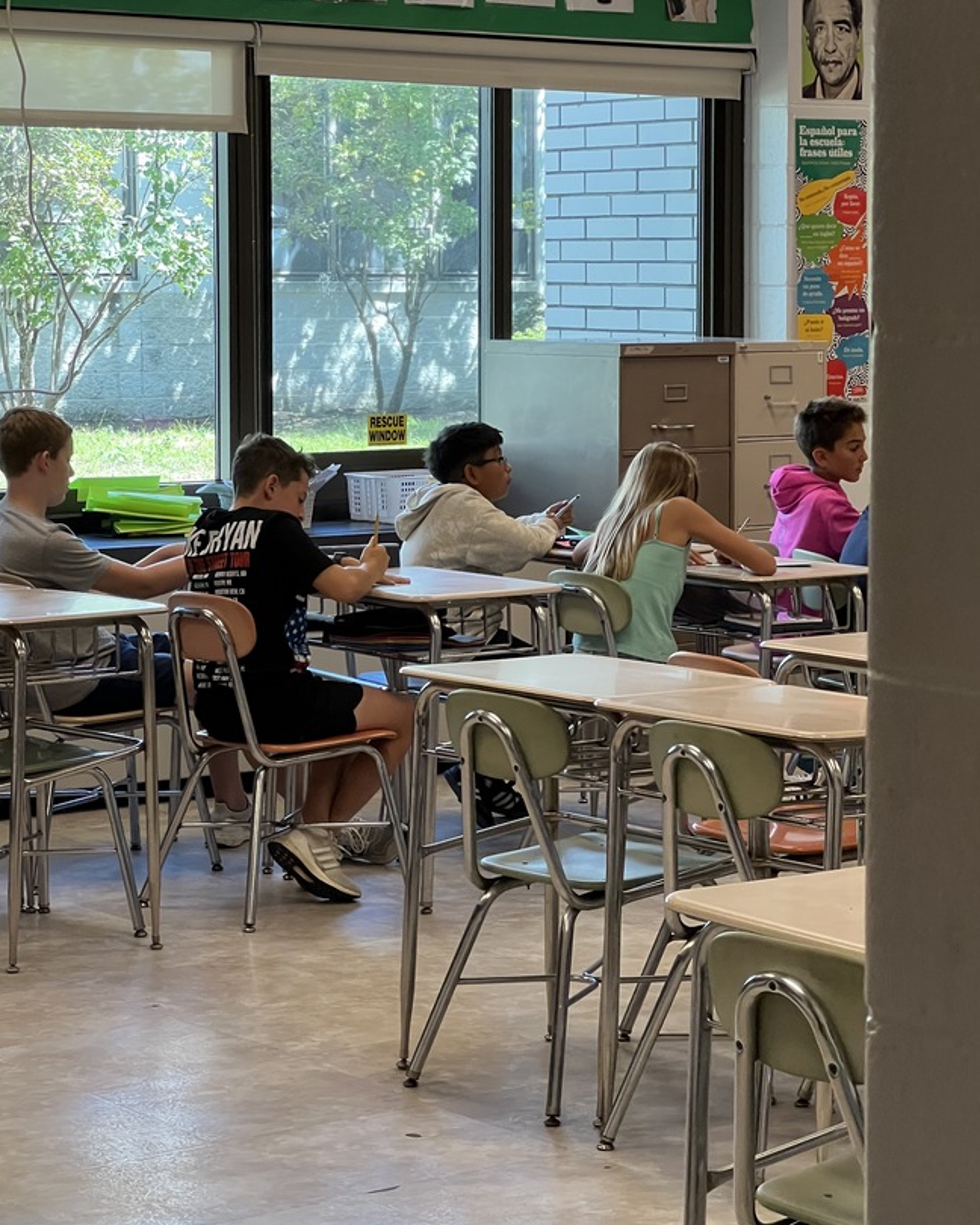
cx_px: 561
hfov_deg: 16.2
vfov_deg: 20.2
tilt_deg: -4.6
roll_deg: -0.6
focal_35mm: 95
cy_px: 625
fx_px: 3444
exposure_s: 1/120
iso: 250
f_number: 2.8
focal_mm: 9
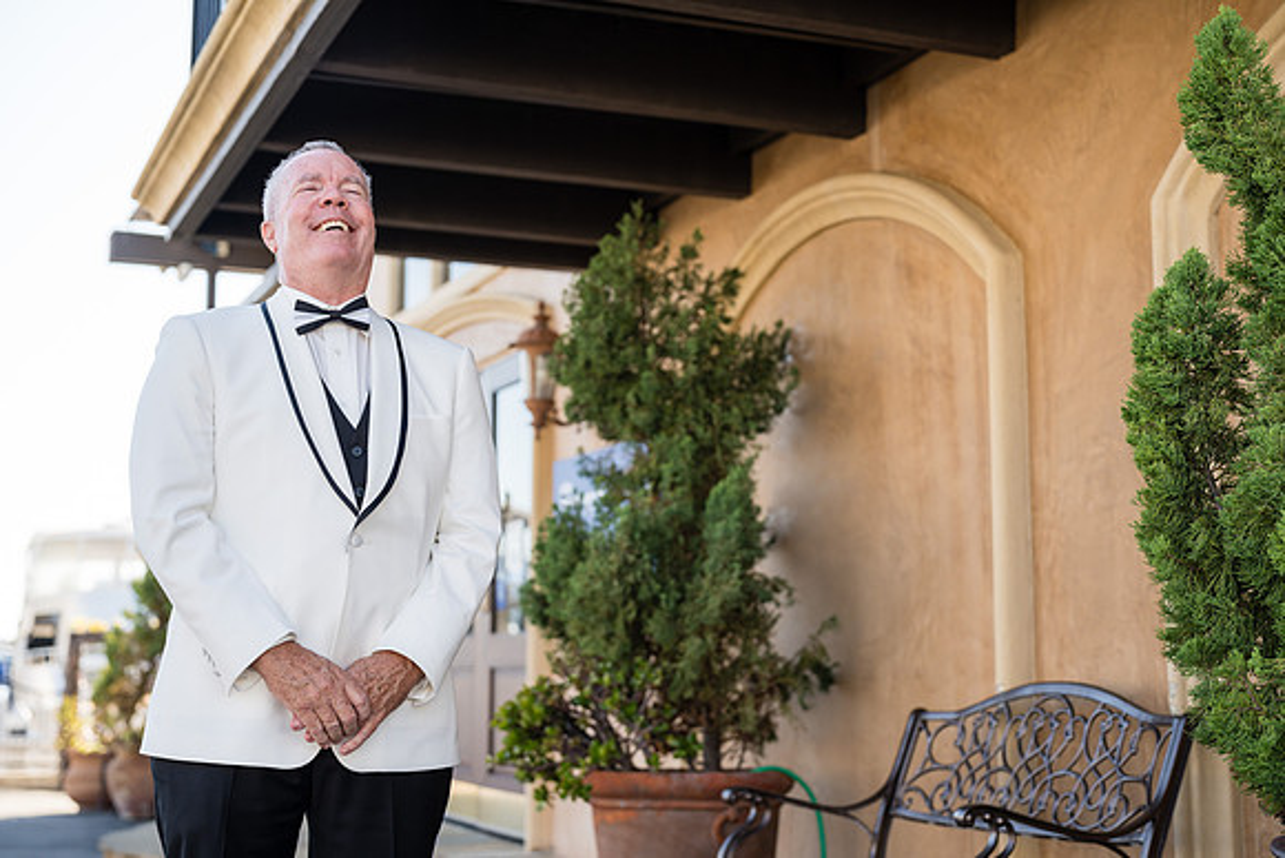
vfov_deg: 27.0
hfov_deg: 39.6
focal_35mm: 50
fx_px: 1785
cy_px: 429
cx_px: 642
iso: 125
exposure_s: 1/500
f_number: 2.8
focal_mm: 50
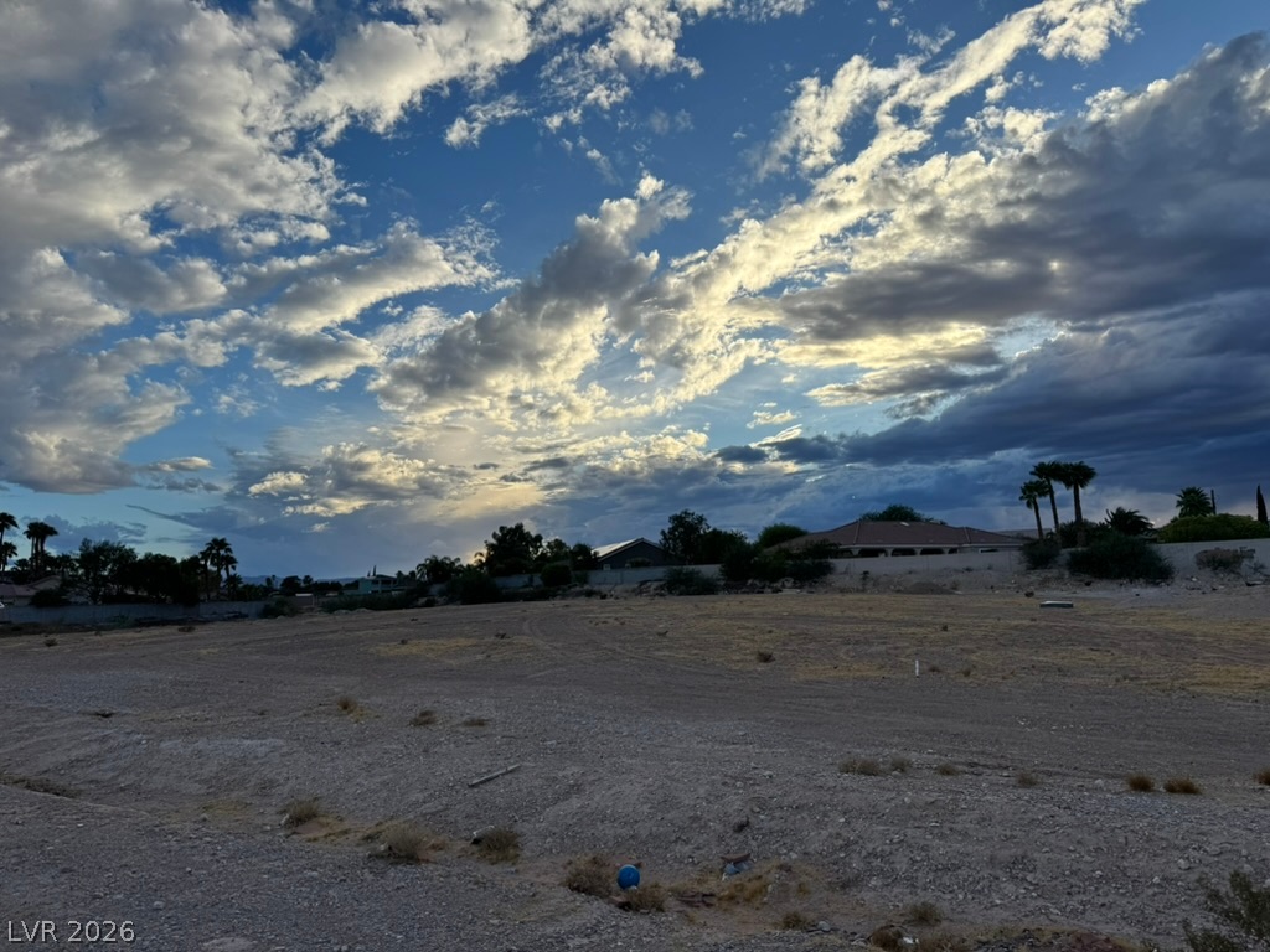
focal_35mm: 24
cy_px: 476
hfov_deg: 71.6
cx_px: 635
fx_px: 881
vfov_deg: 56.8
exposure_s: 1/4310
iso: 80
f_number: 1.78
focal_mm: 6.76
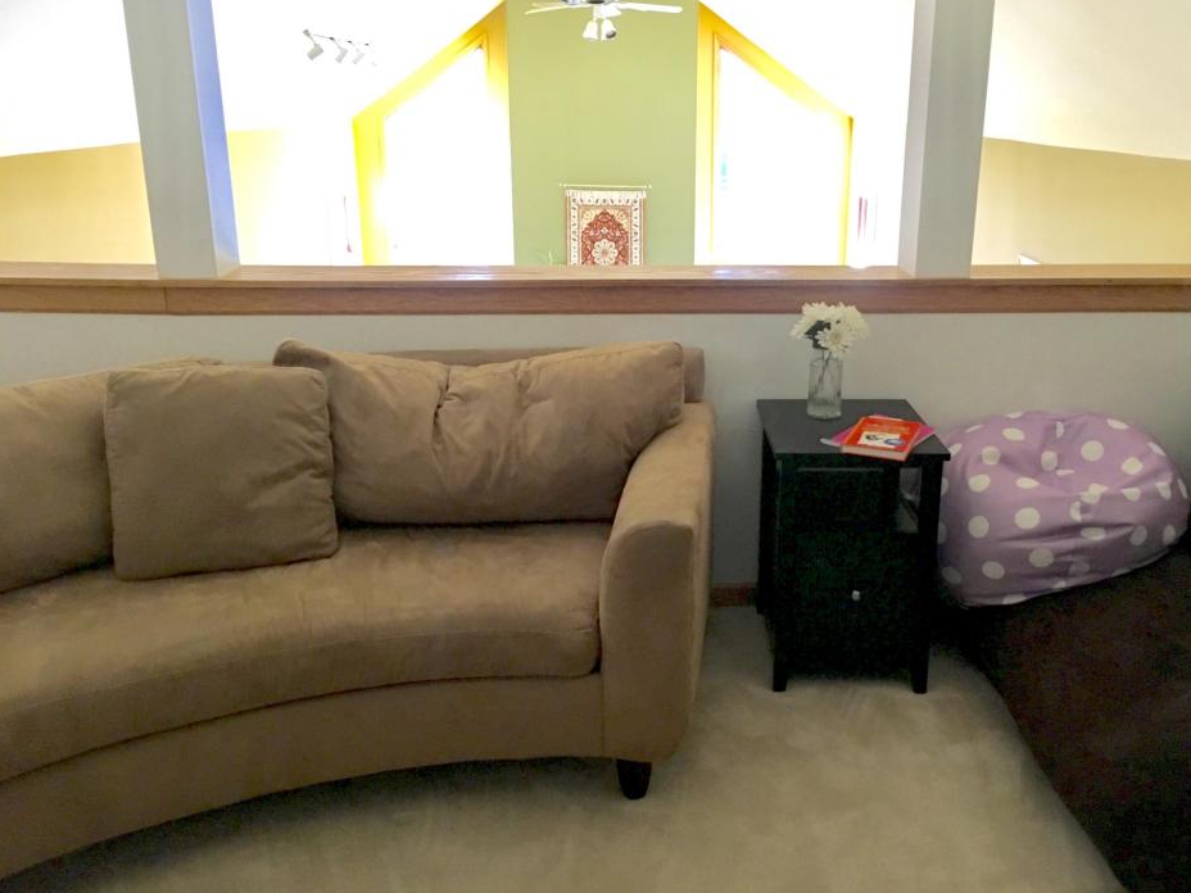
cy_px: 403
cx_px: 652
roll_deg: -0.5
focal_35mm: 32
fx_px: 1101
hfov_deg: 56.7
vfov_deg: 44.1
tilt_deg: -15.5
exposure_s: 1/30
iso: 200
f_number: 2.2
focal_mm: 4.15
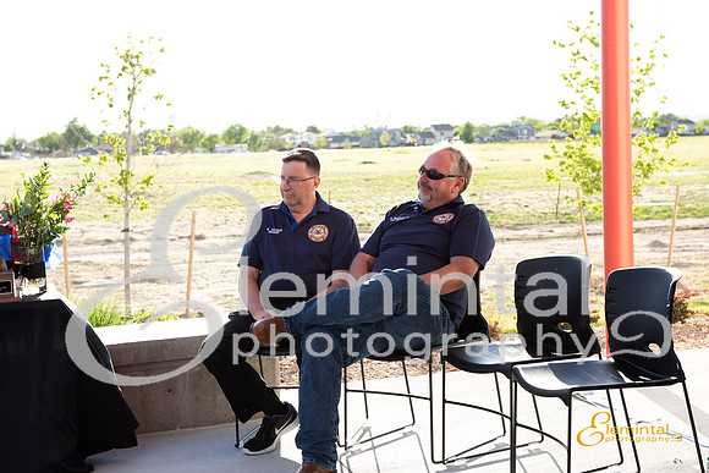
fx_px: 1221
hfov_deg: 32.4
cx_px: 354
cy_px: 236
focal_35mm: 62
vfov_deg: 21.9
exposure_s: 1/320
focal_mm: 62
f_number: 6.3
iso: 320
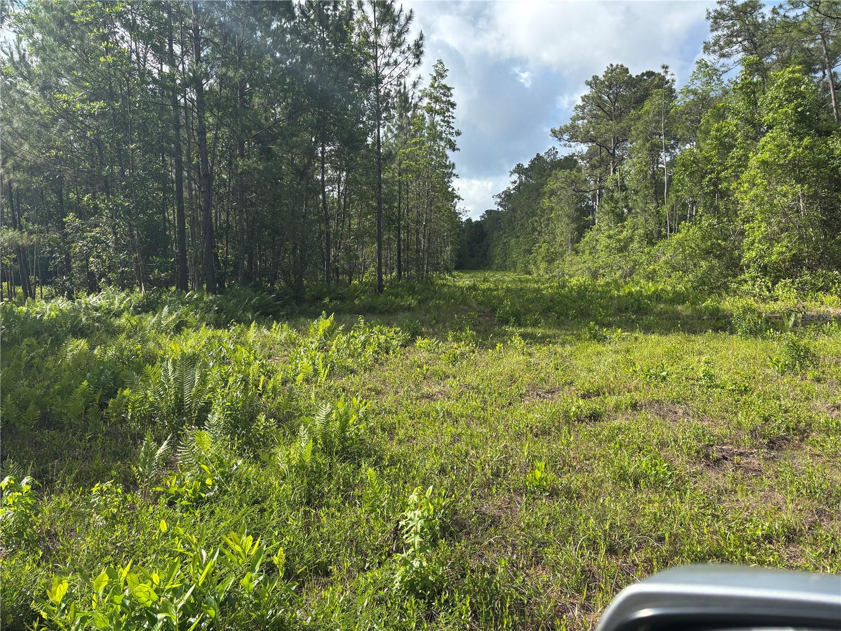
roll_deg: +3.7
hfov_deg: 67.3
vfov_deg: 53.1
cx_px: 420
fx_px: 632
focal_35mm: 26
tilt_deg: -5.1
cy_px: 316
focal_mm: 5.96
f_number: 1.6
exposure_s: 1/1543
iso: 50
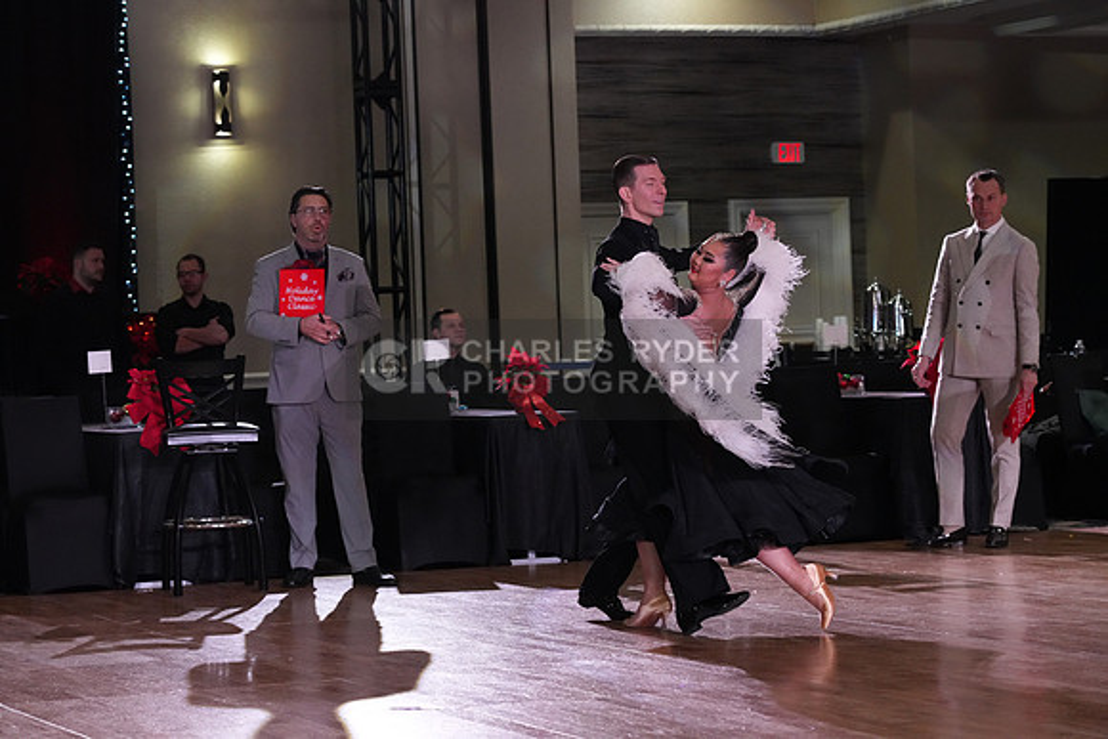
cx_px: 554
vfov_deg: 13.0
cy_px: 370
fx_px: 3232
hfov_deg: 19.5
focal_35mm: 105
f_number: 5.6
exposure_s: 1/320
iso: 5000
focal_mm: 105
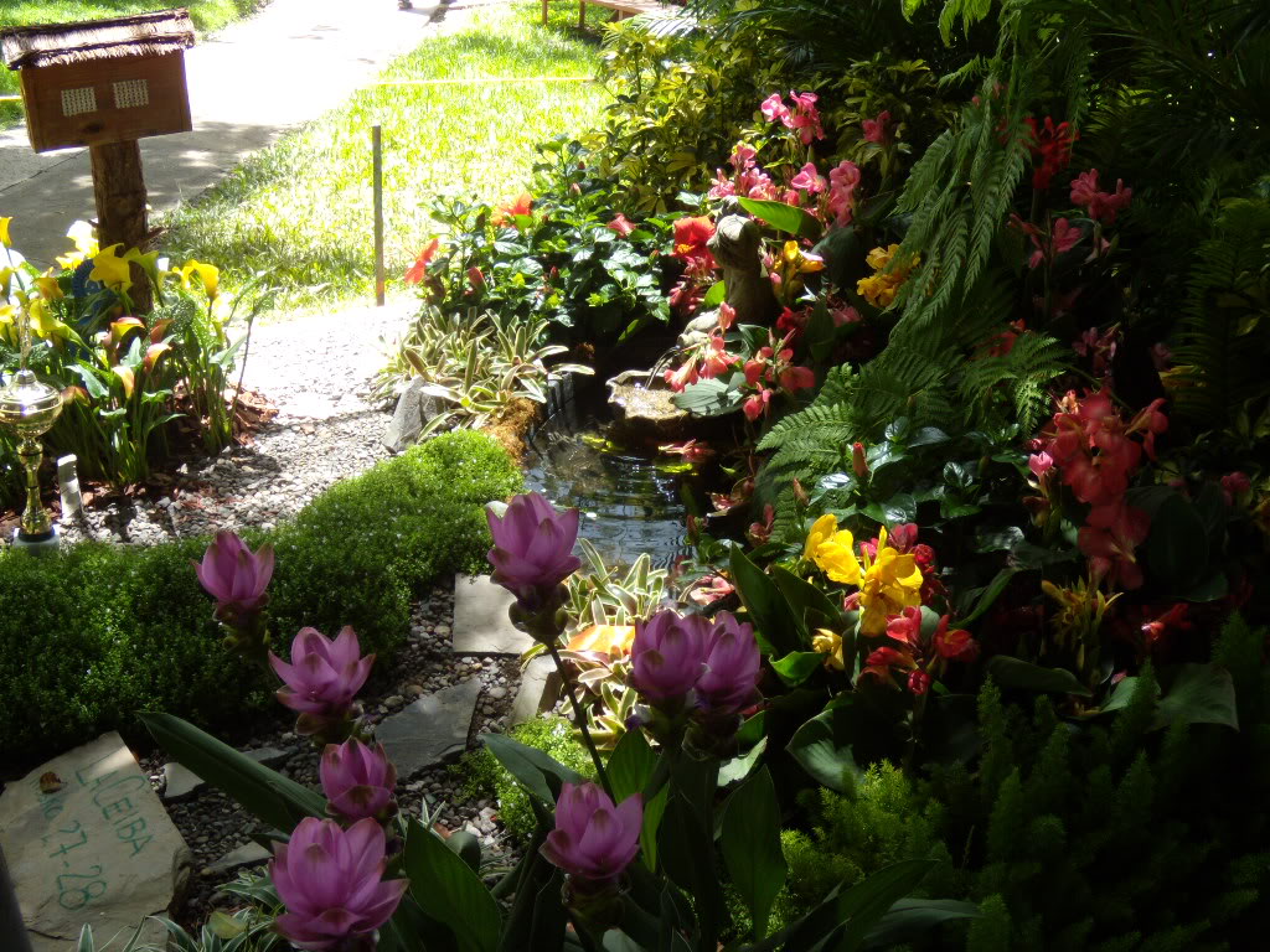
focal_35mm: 36
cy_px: 476
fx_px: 1321
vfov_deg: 39.7
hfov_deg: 51.4
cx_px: 635
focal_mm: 6.4
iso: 100
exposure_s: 1/125
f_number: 3.6
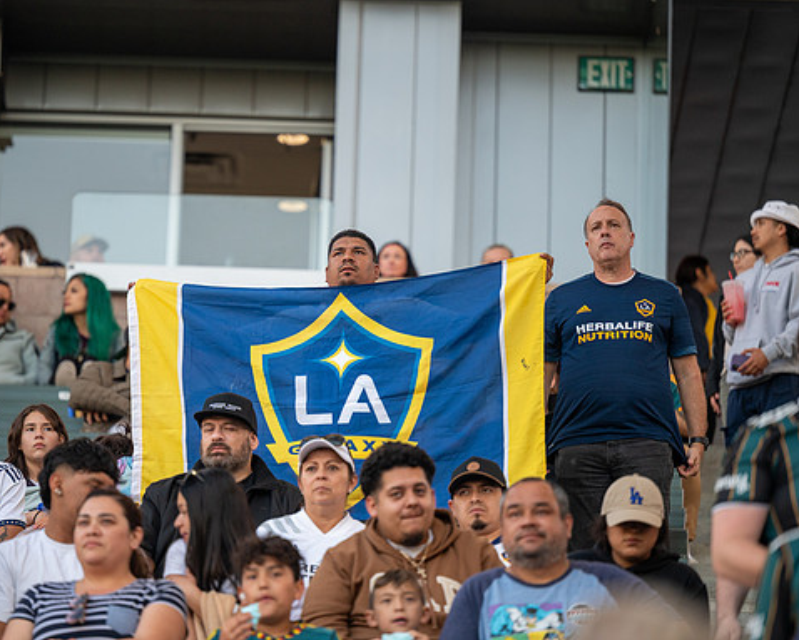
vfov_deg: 7.8
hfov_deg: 9.7
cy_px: 321
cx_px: 316
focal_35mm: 199
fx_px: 4709
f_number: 2.8
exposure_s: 1/800
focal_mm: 175
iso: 1000
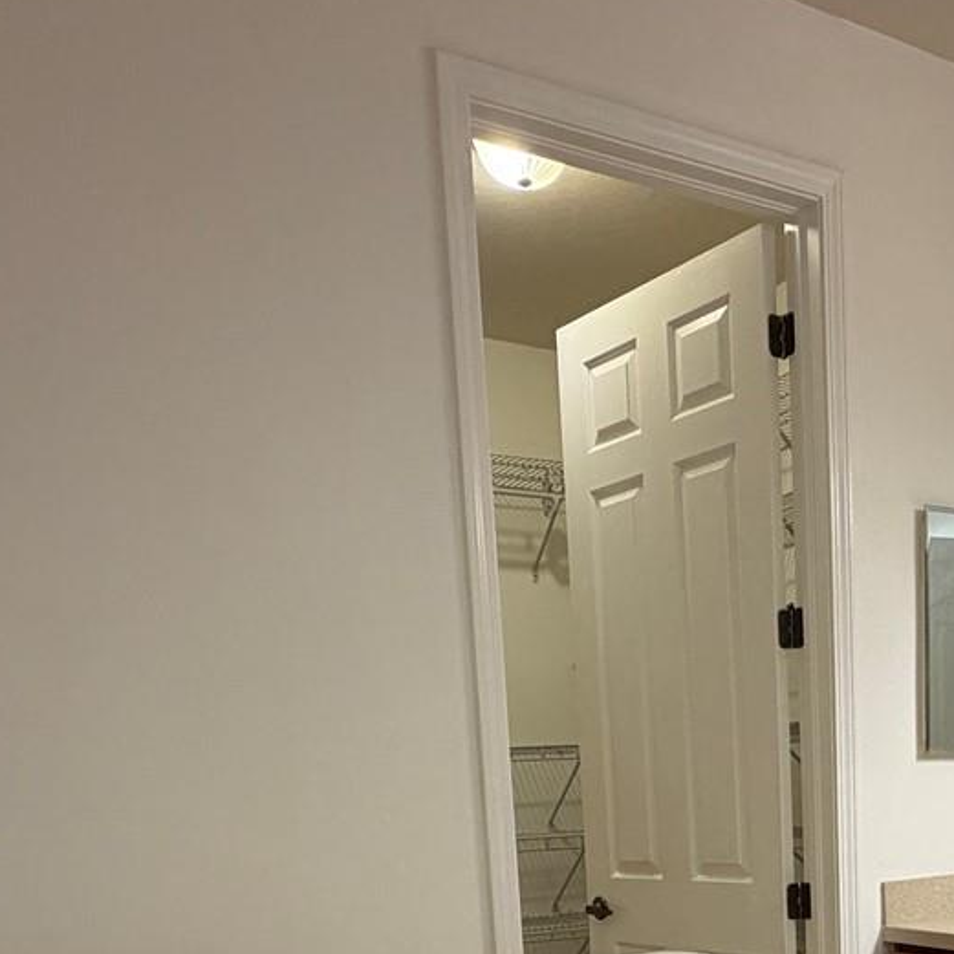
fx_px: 1185
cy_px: 956
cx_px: 712
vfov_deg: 38.8
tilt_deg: -8.5
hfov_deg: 42.5
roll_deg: +2.6
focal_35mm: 38
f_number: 2.2
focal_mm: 2.22
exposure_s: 1/60
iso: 250
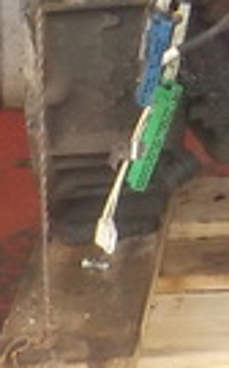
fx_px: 1513
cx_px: 600
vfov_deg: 12.8
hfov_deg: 7.9
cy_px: -256
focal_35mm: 151
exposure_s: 1/30
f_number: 3.3
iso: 220
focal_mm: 4.1
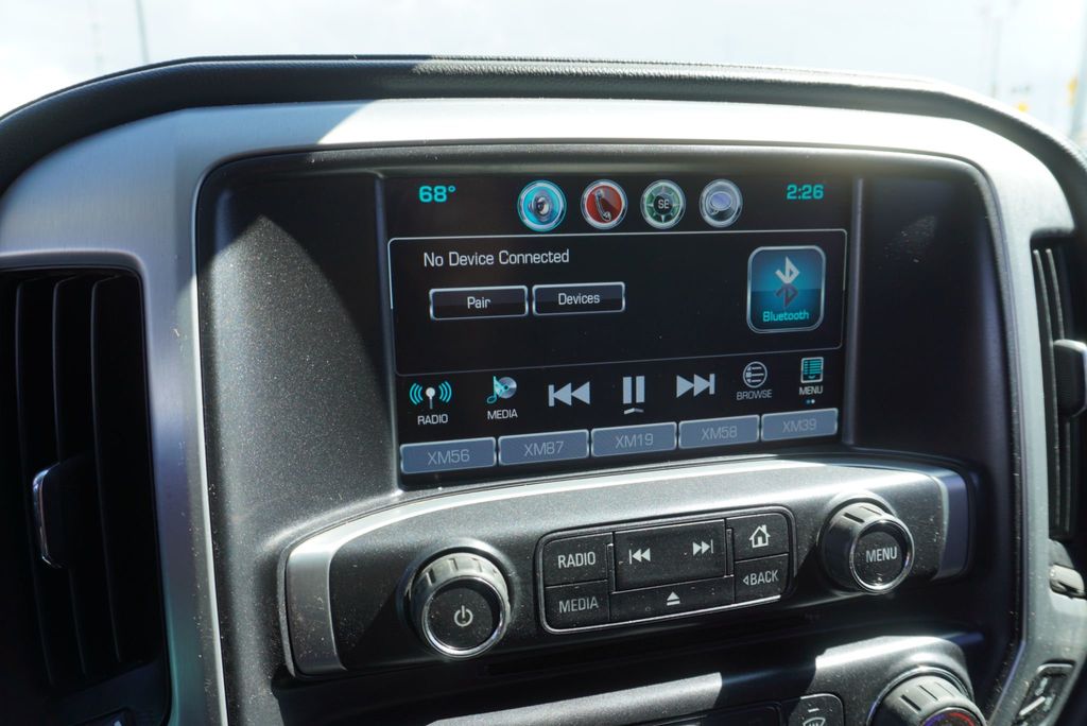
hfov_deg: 73.7
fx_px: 725
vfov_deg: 53.2
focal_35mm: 24
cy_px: 363
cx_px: 544
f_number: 5
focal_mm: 16
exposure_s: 1/100
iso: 100
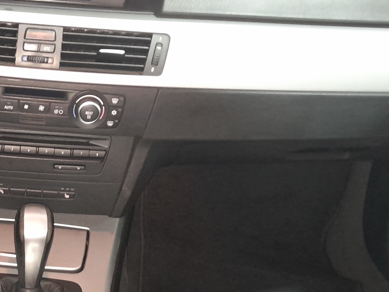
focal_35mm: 70
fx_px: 787
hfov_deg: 26.1
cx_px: -14
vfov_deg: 20.9
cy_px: 201
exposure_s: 1/20
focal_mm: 3.98
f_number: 1.8
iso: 640
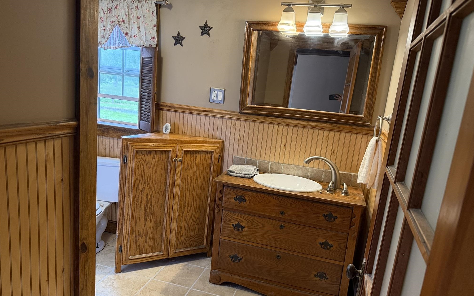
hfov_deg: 70.4
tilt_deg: -12.4
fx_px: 336
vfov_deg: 47.6
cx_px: 241
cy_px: 155
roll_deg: -5.4
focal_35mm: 26
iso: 400
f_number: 1.78
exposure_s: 1/120
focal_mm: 6.76
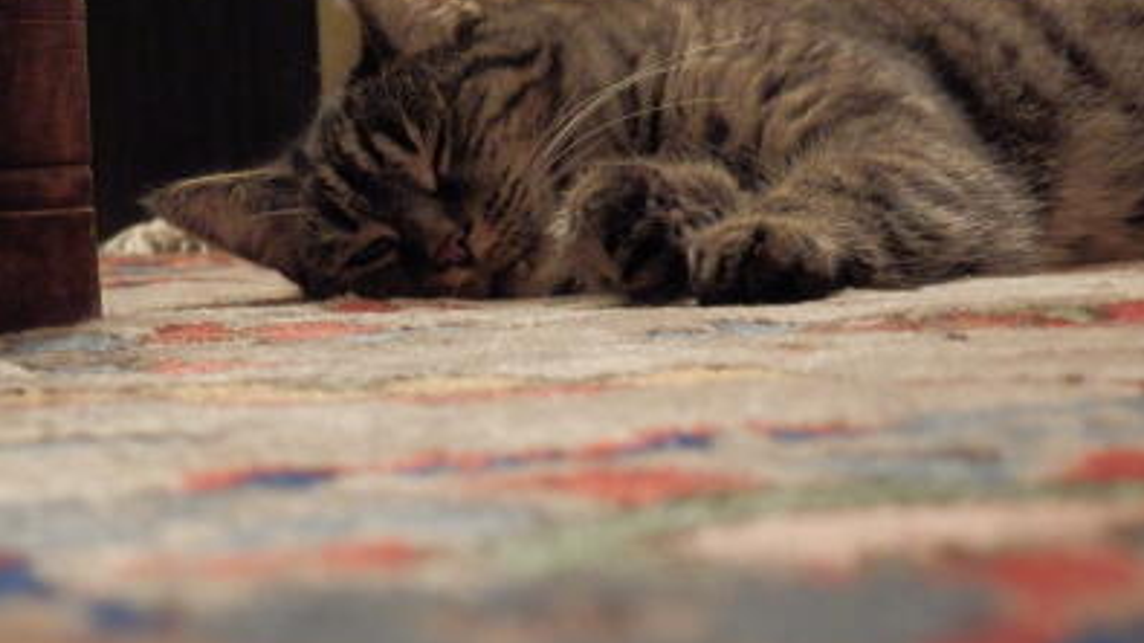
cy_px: 229
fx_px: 3245
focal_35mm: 107
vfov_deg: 11.3
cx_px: 576
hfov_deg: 20.0
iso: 1250
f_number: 4.9
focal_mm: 17.3
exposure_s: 1/13
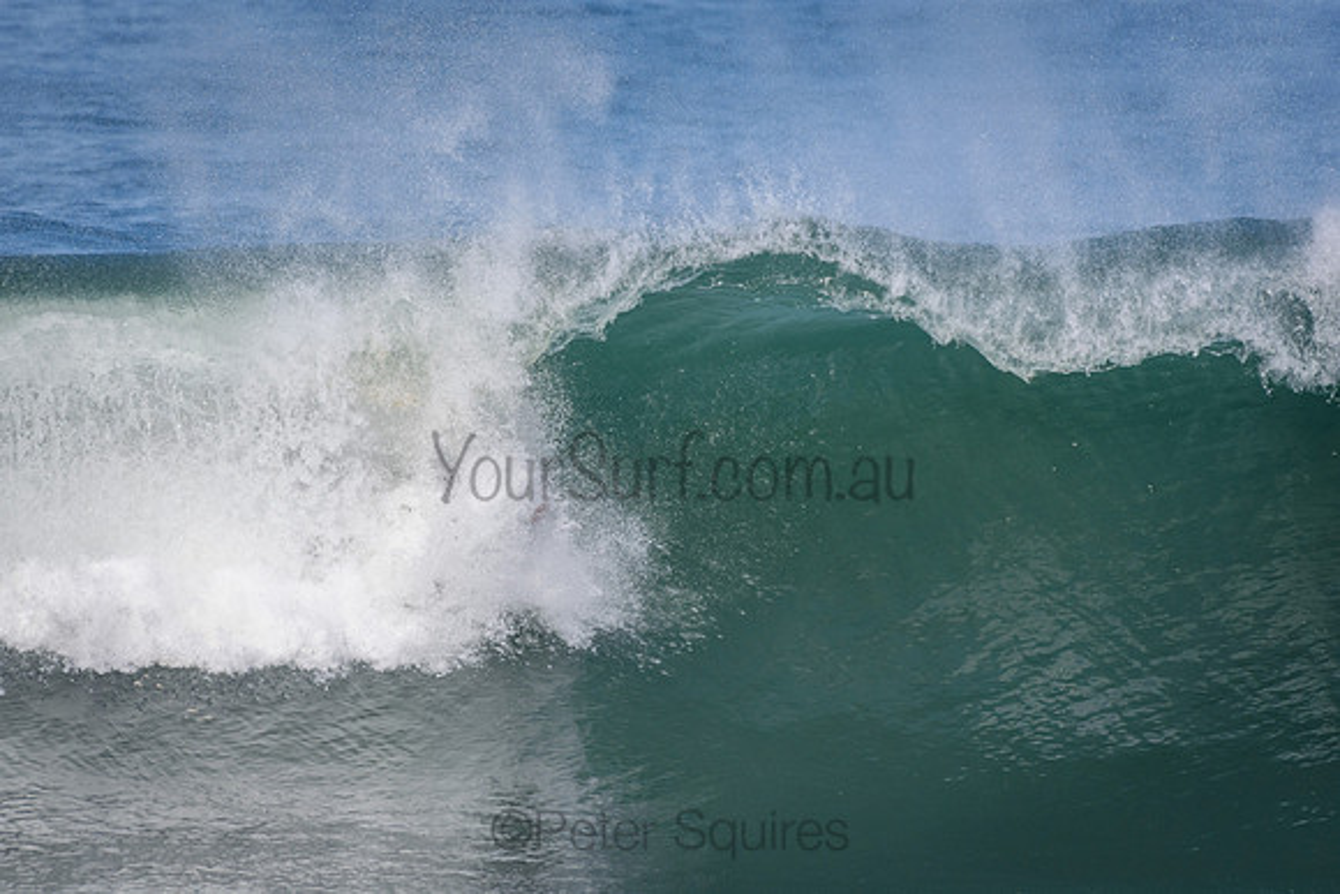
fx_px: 27922
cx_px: 670
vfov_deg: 1.8
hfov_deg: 2.7
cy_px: 447
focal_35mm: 750
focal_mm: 500
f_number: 5.6
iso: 400
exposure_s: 1/2000
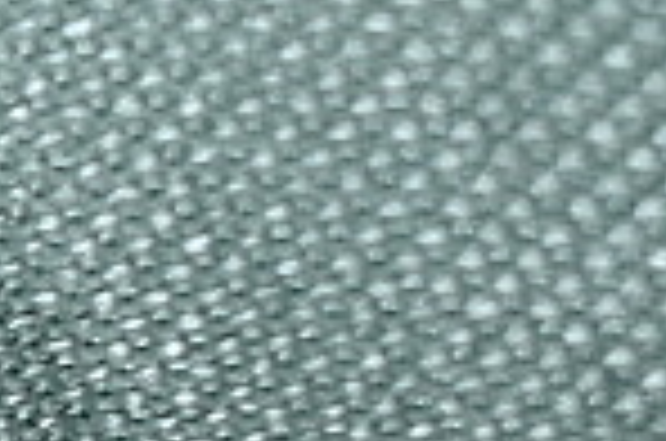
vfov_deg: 2.5
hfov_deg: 3.6
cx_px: -1570
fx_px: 10135
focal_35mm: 549
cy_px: 1066
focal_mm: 50
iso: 160
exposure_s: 1/80
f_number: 7.1
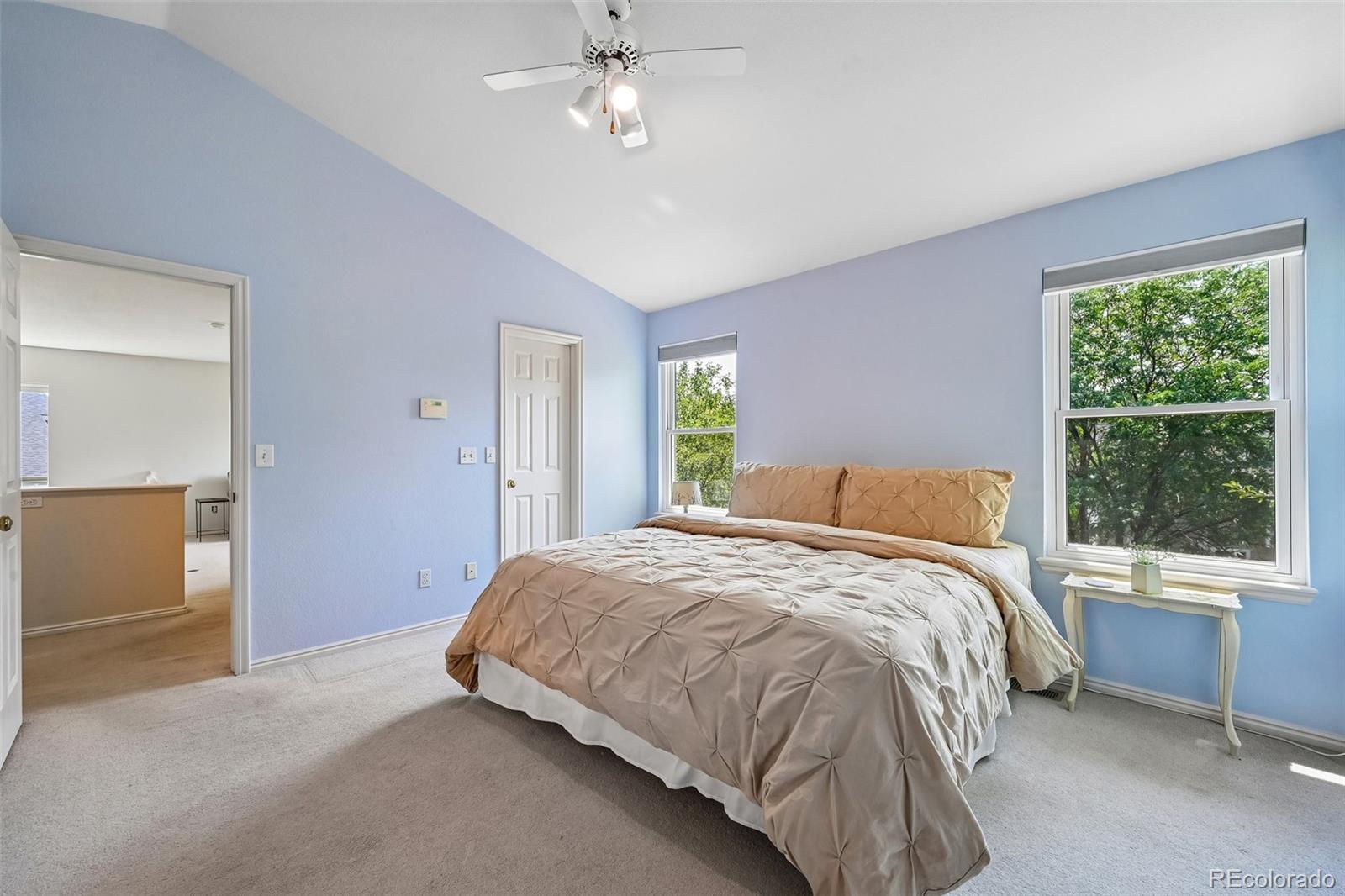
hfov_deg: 104.3
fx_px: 523
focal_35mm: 14
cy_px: 448
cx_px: 672
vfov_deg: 81.2
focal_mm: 14
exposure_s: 1/30
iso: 400
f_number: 10
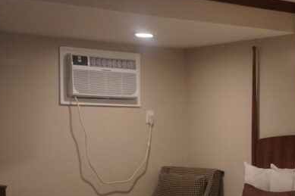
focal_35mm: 74
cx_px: 334
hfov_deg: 25.2
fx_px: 606
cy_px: 174
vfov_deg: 18.1
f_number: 4
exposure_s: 1/160
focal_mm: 16
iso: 1600
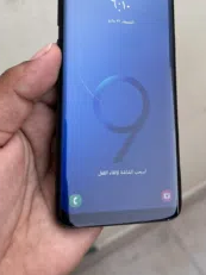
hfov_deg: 32.0
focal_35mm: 45
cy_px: 81
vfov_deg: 41.3
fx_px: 357
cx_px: 130
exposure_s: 1/121
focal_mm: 5.7
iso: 80
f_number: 1.5
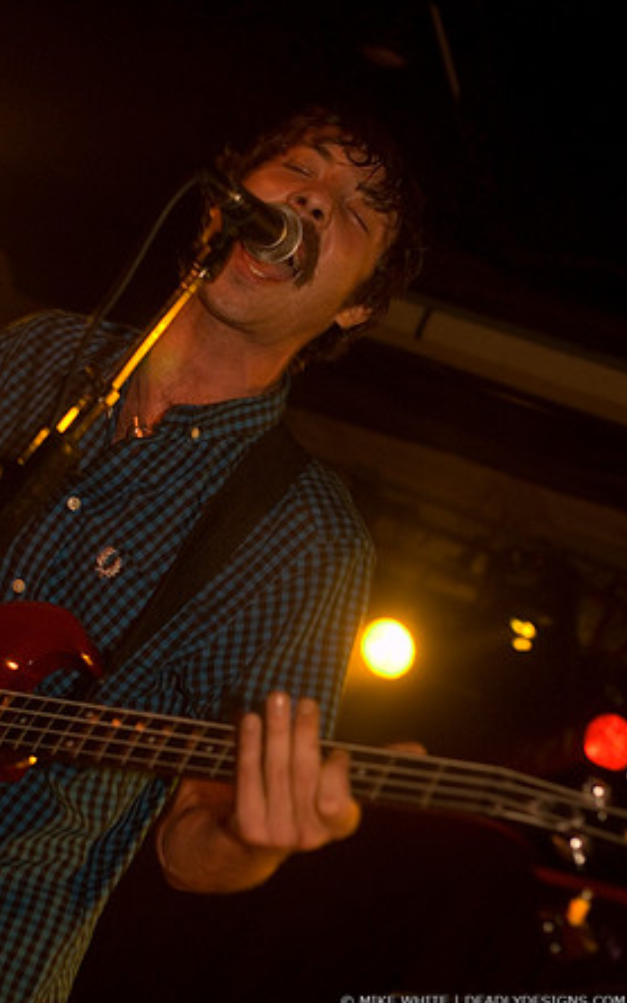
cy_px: 505
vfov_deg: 30.2
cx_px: 294
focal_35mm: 68
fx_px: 1860
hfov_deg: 19.1
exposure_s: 1/40
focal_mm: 44
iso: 800
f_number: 2.8
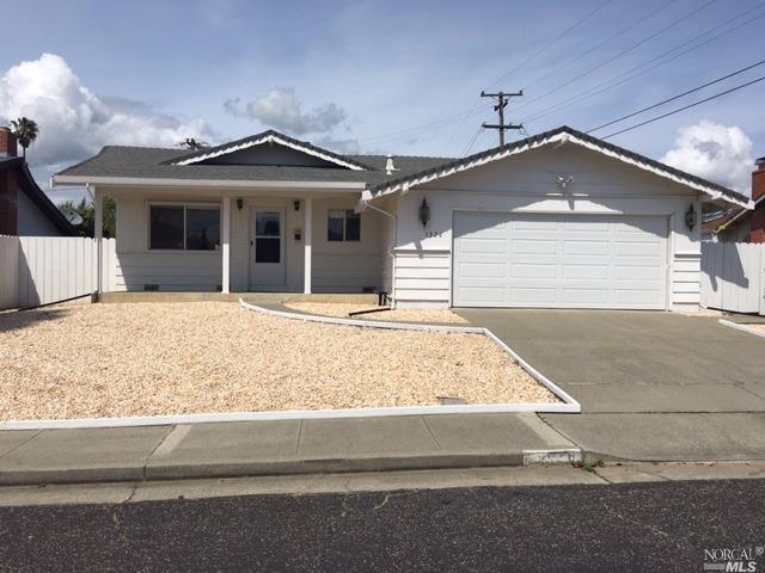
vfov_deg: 48.2
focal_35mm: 29
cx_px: 382
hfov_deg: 61.7
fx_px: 641
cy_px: 286
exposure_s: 1/3344
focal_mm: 4.15
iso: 25
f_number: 2.2
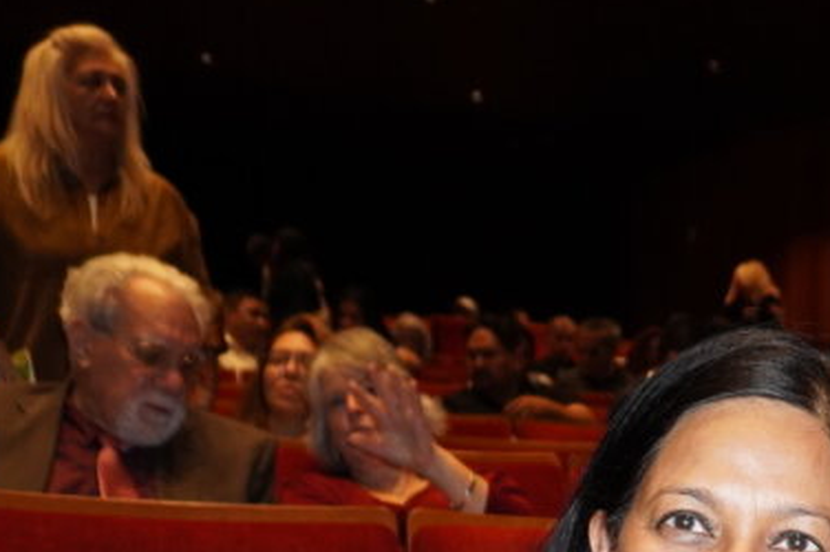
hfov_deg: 27.2
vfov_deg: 17.9
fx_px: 1589
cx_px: 881
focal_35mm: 69
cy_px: 784
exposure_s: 1/60
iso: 1250
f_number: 3.5
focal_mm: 16
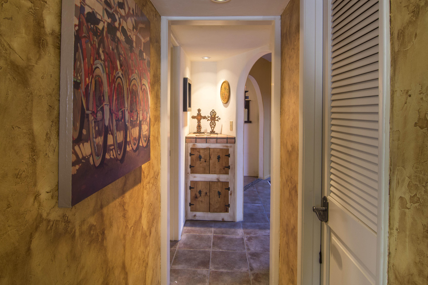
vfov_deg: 59.2
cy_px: 120
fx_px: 250
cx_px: 200
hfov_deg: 81.1
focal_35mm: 21
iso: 100
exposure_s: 2
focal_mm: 12
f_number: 8
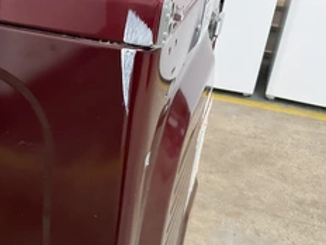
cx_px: 97
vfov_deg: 29.0
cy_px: 155
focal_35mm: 50
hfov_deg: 37.6
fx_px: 471
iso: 400
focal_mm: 3
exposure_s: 1/30
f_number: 1.8
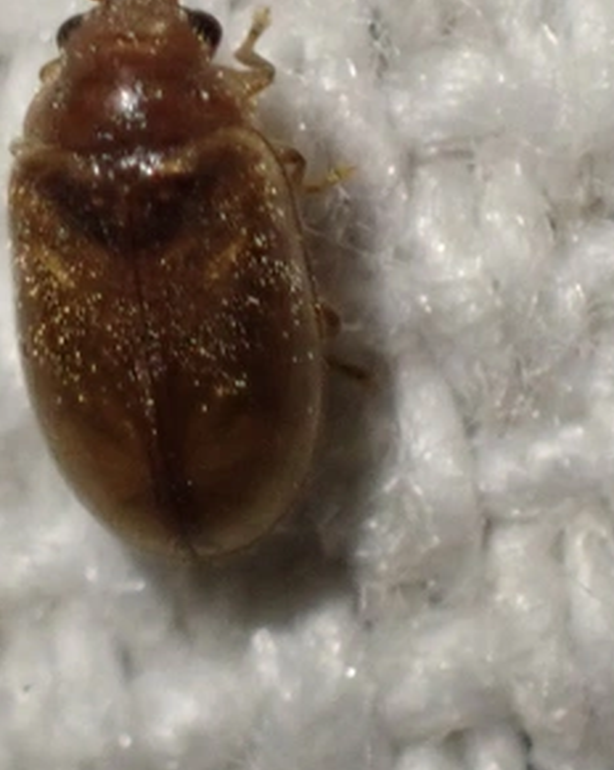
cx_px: 167
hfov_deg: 7.2
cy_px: 270
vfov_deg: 9.0
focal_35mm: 215
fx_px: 4894
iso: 500
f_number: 4.9
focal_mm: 18
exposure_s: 1/160
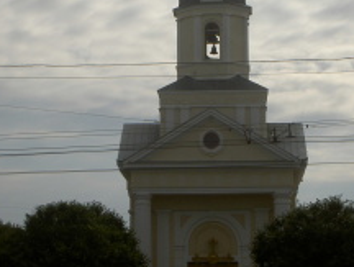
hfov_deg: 13.7
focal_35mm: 144
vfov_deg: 10.3
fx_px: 1476
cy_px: 104
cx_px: 190
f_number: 7.8
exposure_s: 1/500
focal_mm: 14.7
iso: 50
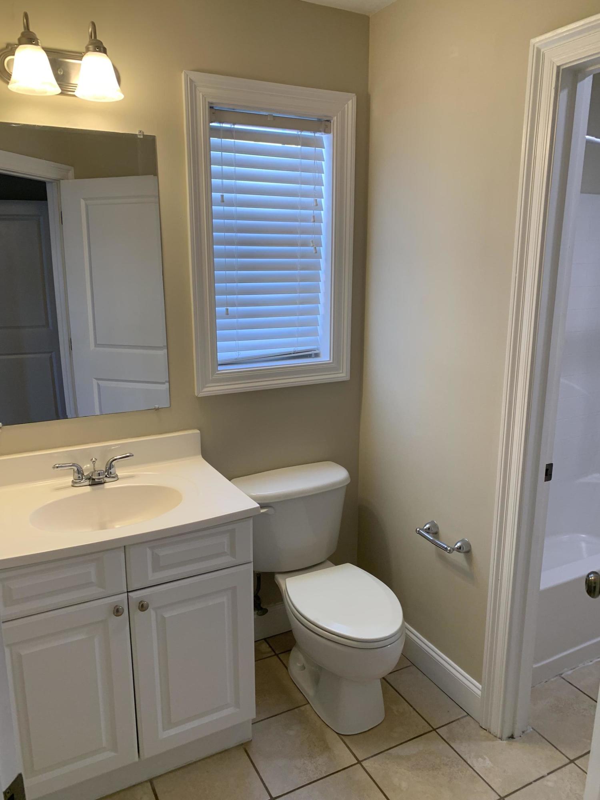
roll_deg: -0.3
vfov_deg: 67.3
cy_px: 400
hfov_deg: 53.1
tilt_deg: -14.5
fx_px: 601
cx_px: 300
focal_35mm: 26
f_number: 1.8
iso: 100
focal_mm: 4.25
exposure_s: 1/120
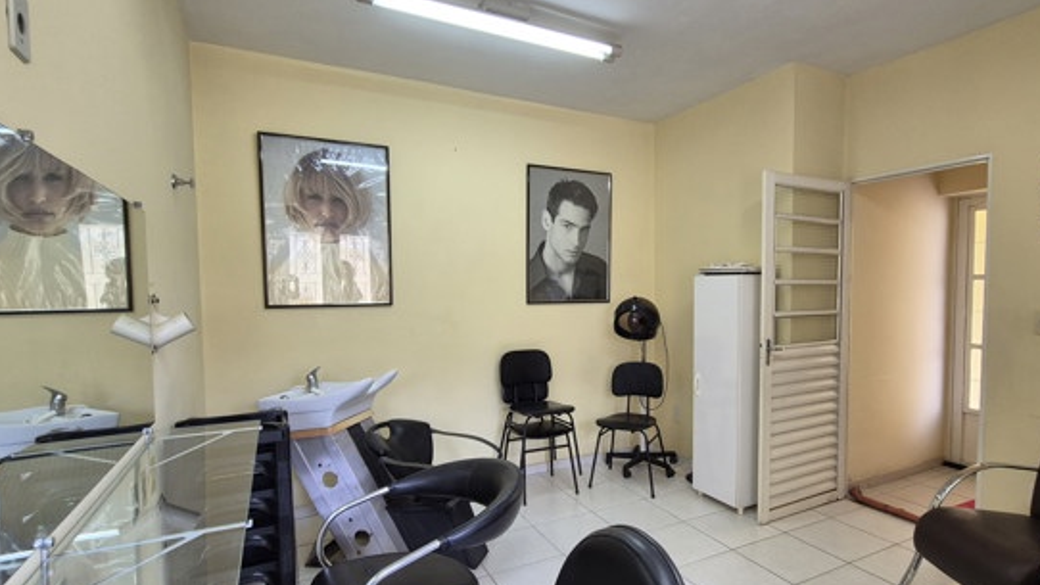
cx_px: 592
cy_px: 310
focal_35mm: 18
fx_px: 496
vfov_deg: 61.0
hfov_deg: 92.1
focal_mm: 2.2
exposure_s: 1/60
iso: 100
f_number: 2.2
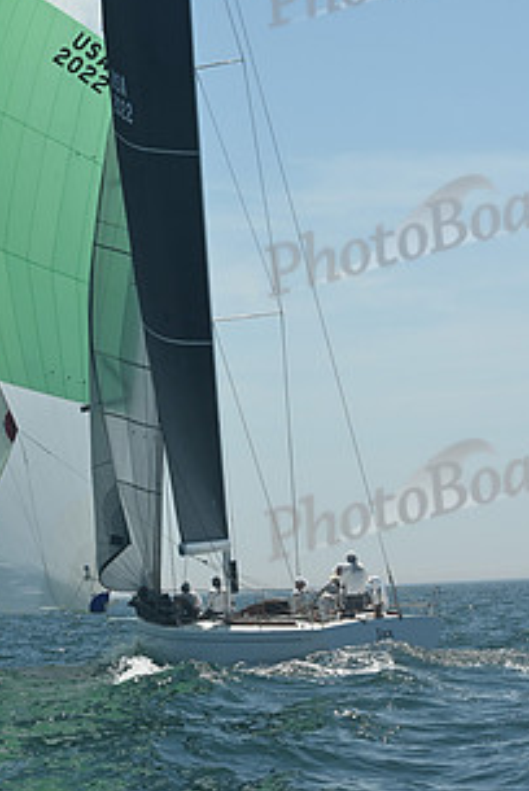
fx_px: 2925
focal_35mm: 133
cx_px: 131
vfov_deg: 15.3
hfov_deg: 10.3
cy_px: 132
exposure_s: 1/1000
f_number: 8
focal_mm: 70
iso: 320
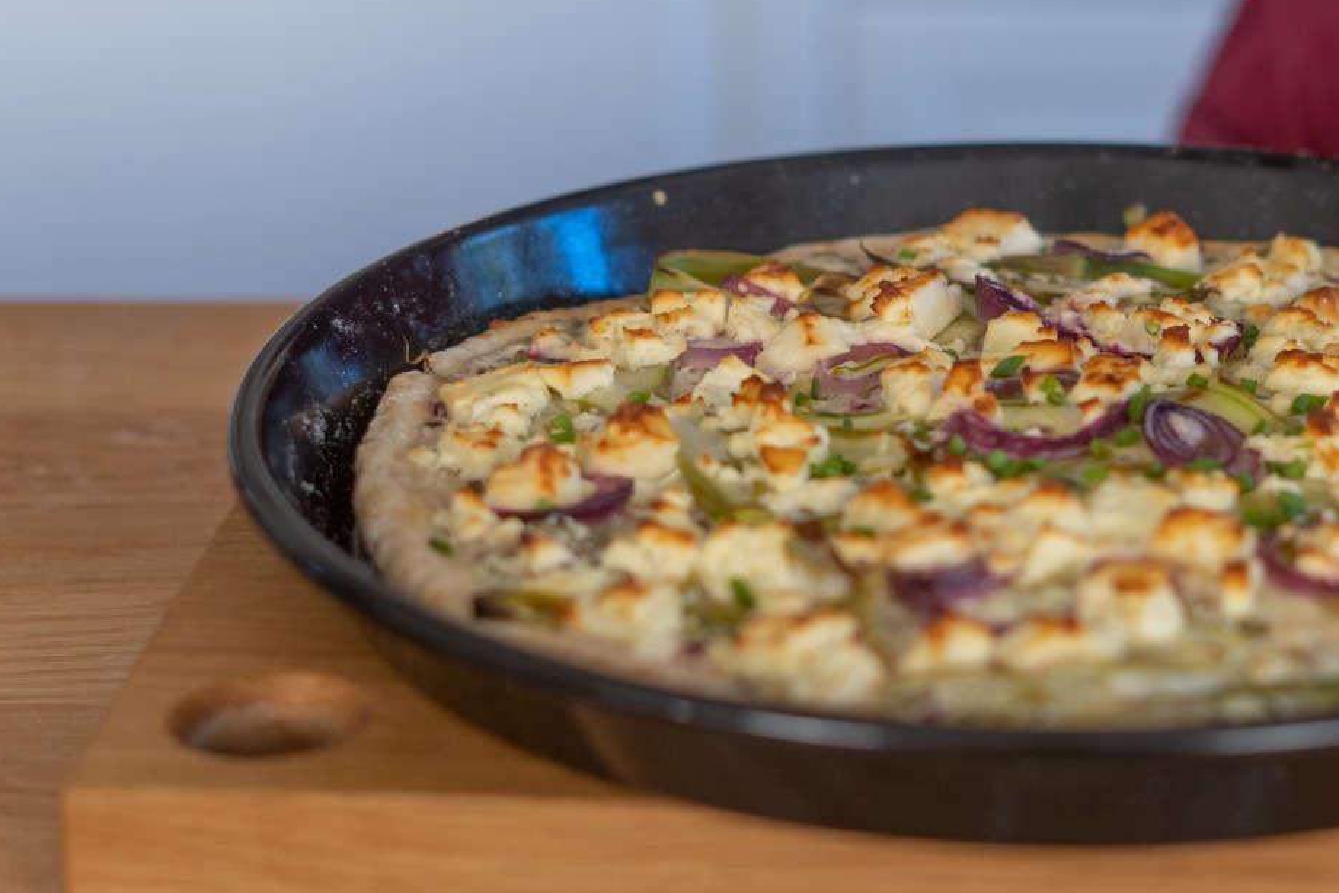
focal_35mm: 88
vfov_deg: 15.5
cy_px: 263
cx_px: 952
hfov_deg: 23.0
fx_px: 3274
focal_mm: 50
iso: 400
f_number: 2.5
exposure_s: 1/160
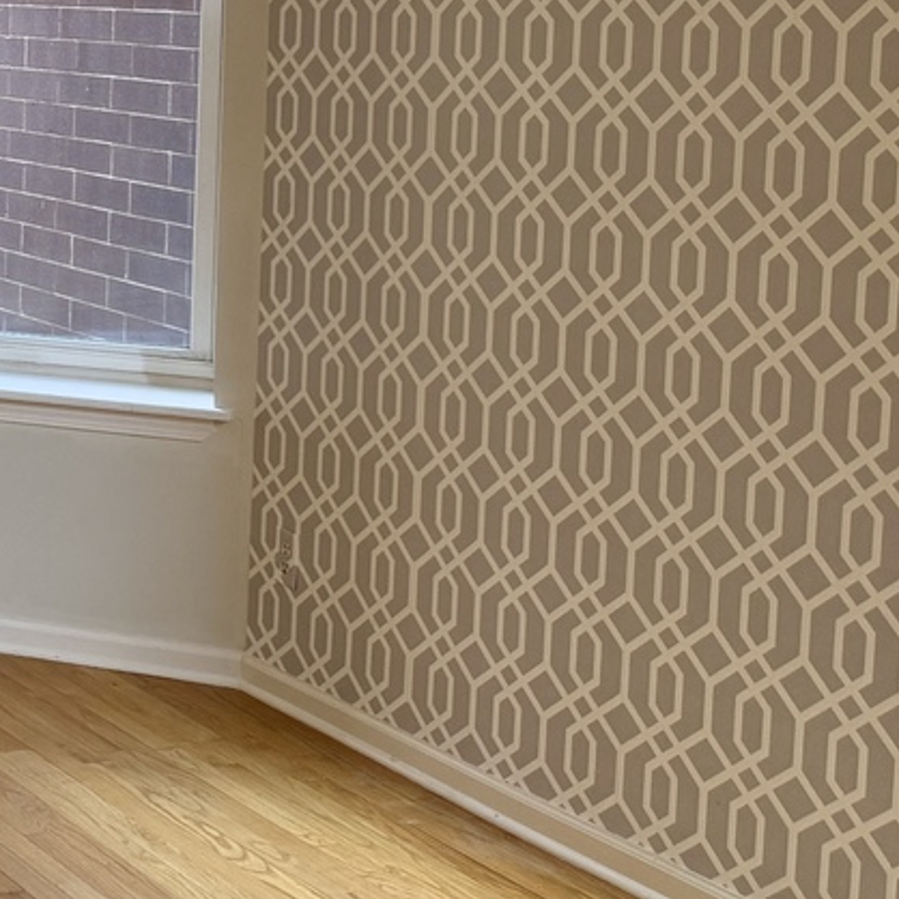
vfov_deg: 23.3
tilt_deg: -6.1
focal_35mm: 73
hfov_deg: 19.9
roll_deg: +0.5
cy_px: 157
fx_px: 2145
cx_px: -516
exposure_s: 1/120
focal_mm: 6.76
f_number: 1.78
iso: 64
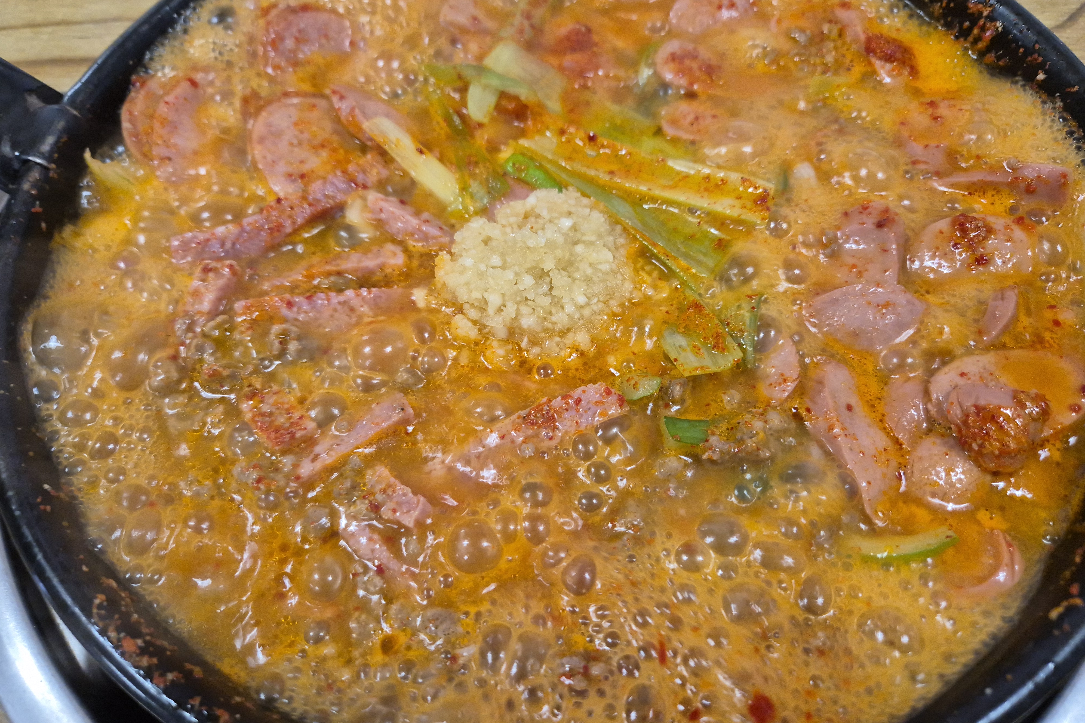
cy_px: 347
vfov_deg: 53.1
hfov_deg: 73.7
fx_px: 723
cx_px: 542
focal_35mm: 24
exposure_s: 1/120
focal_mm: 5.4
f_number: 1.8
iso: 200
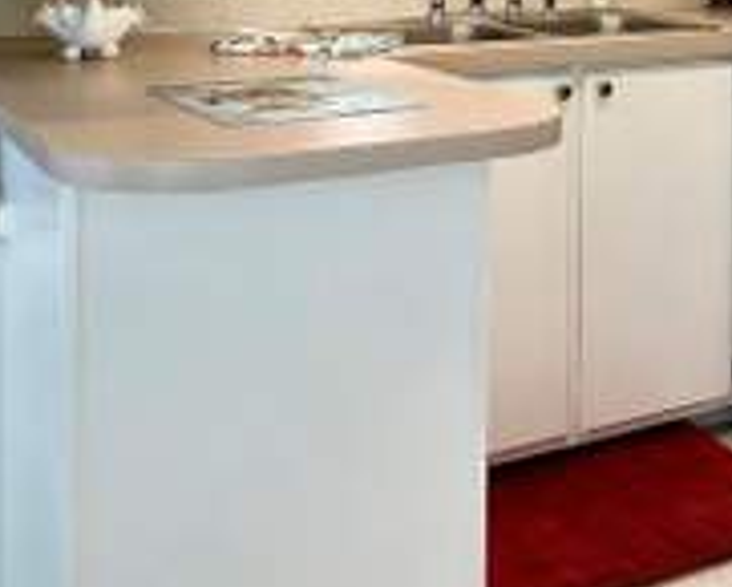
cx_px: 566
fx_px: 1344
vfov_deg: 23.0
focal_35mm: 62
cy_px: -79
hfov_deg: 29.9
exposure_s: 1/234
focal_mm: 6.76
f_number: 1.78
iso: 80
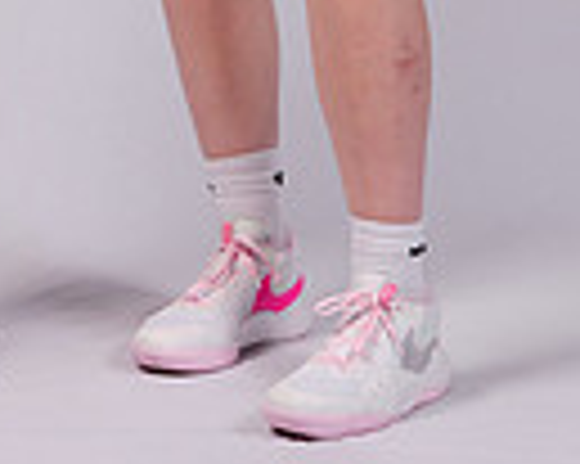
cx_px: 81
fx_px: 3928
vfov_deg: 6.5
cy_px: -541
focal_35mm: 229
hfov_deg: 8.4
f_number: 7.1
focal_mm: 70
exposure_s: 1/160
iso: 50
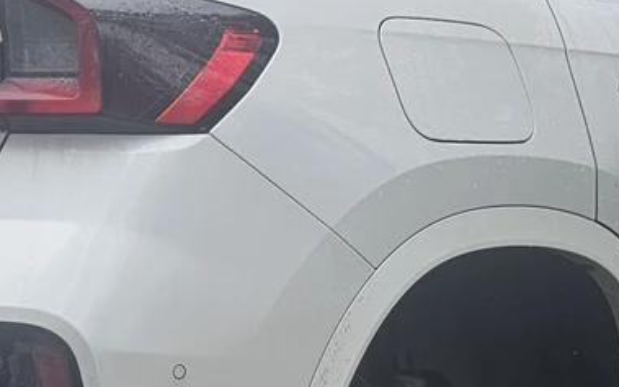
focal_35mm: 103
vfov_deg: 12.4
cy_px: 452
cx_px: 338
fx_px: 1738
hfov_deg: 20.2
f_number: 1.8
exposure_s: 1/100
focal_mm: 5.4
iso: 40
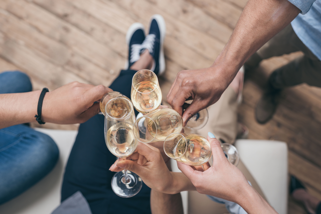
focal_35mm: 35
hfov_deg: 54.4
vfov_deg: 37.9
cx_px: 160
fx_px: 312
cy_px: 107
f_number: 3.5
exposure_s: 1/160
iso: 100
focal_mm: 35
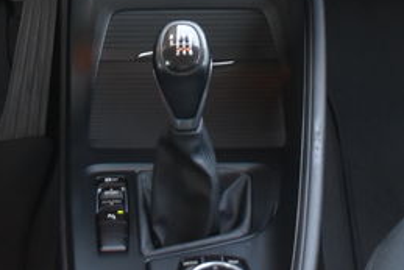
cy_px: -215
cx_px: 221
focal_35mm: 116
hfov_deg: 17.6
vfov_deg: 11.0
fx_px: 1302
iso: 900
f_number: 3.5
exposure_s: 1/60
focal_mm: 20
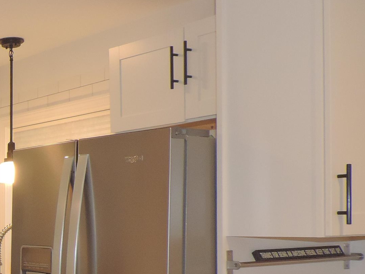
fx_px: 717
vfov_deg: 21.2
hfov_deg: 24.4
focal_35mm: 68
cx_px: -128
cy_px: 235
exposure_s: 1/40
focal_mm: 4.3
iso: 280
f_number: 3
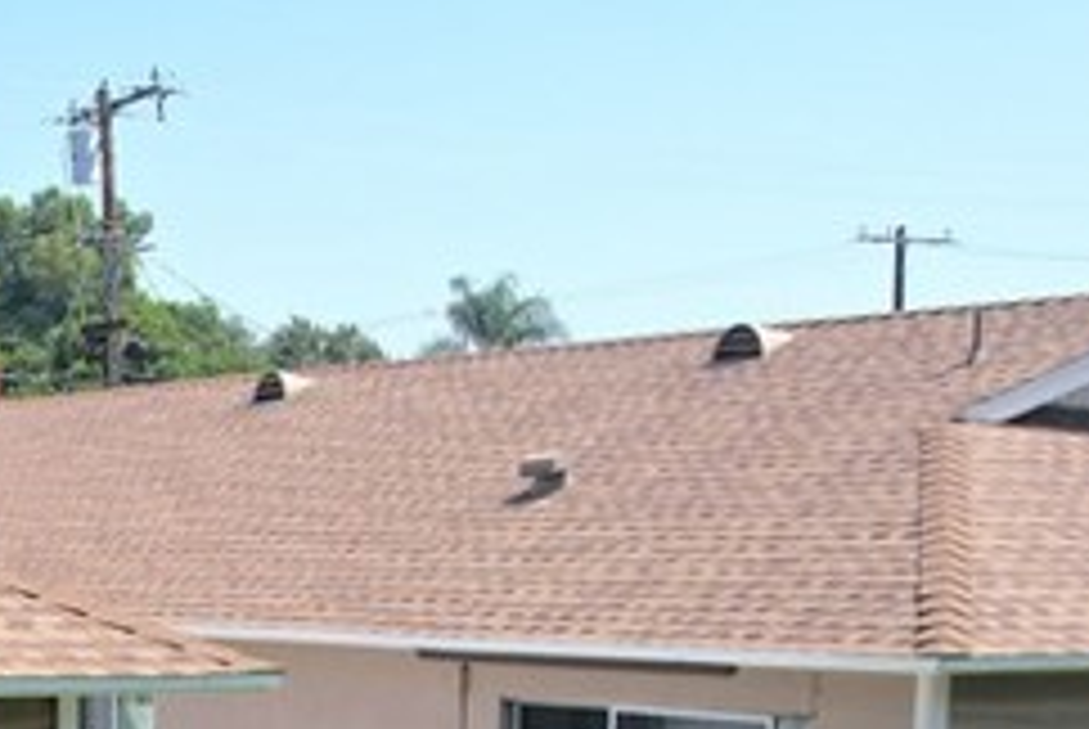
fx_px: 2817
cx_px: -140
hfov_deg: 20.7
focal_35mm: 93
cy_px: 1024
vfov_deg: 14.0
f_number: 2.8
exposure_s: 1/1600
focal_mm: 8.38
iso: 100
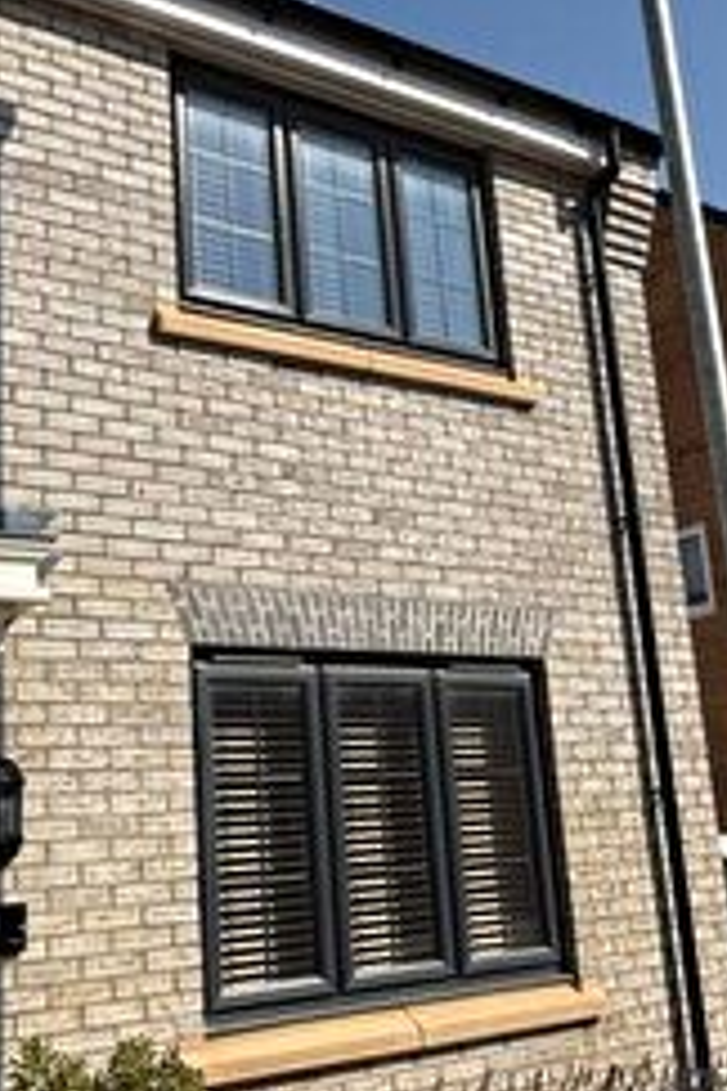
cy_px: 523
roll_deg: +3.4
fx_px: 1272
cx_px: 269
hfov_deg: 31.7
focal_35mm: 42
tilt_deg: +13.4
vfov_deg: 46.4
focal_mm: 2.22
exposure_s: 1/3125
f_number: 2.2
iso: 50
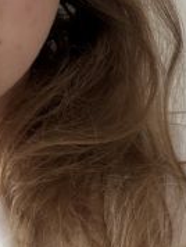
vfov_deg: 18.8
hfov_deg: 14.0
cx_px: -74
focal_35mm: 101
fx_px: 722
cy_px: -8
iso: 80
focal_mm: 2.71
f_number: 1.9
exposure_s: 1/66
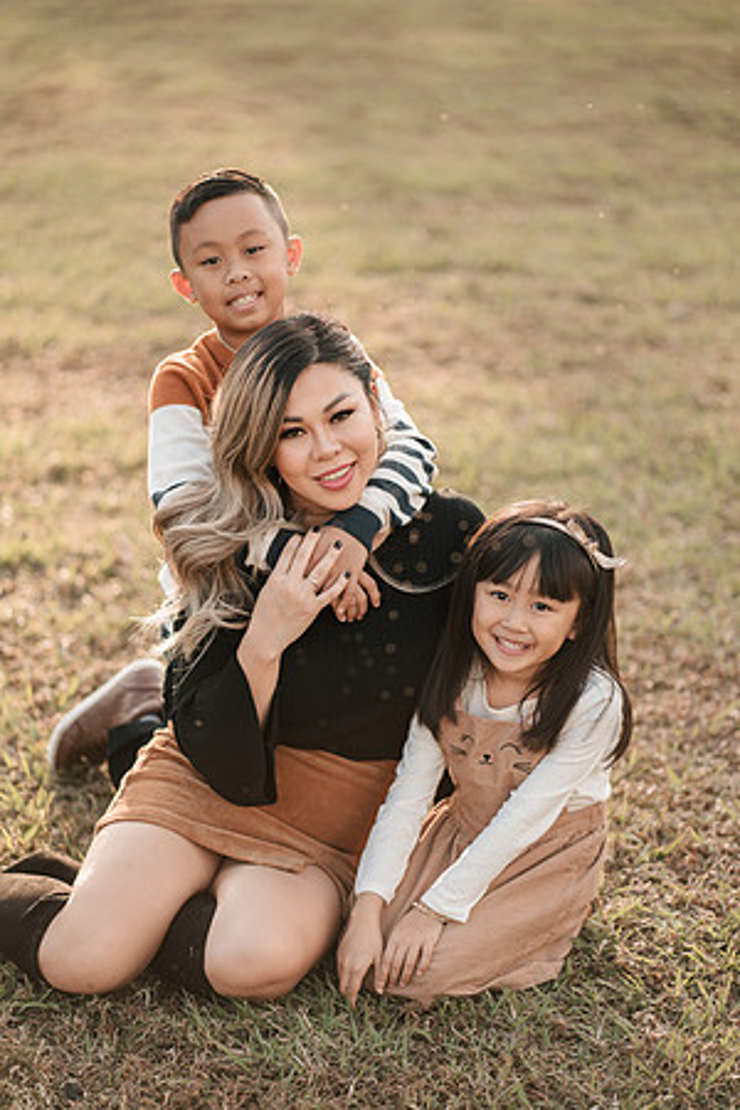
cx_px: 370
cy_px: 555
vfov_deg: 23.9
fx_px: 2621
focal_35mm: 85
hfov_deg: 16.1
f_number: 2
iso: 100
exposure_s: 1/640
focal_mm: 85
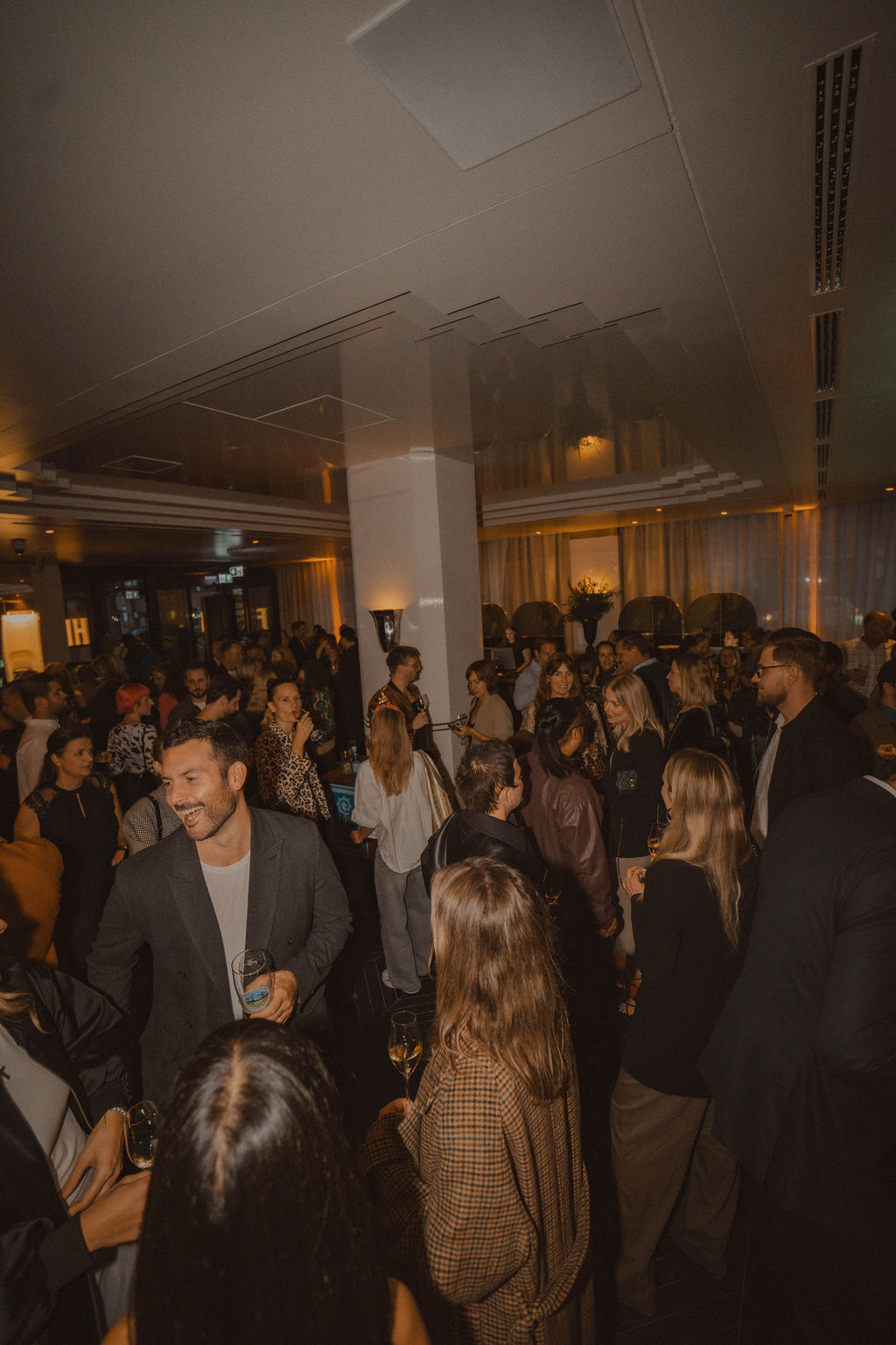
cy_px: 672
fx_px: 597
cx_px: 448
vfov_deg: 96.7
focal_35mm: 16
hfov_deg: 73.7
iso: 1000
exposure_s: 1/125
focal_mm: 16
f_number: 2.8
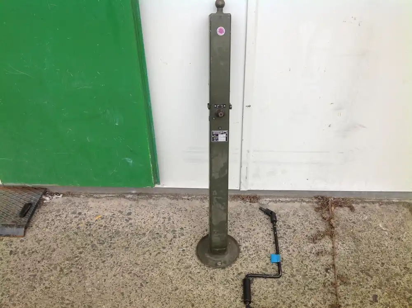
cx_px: 206
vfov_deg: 40.6
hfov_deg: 52.7
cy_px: 154
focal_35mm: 35
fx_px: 416
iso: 50
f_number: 2.4
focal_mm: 4.28
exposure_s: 1/224
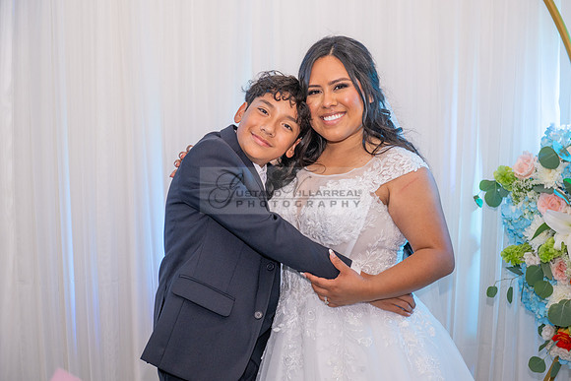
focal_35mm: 70
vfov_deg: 19.5
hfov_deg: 28.8
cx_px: 286
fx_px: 1110
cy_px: 190
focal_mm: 70
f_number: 4.5
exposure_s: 1/200
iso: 1000
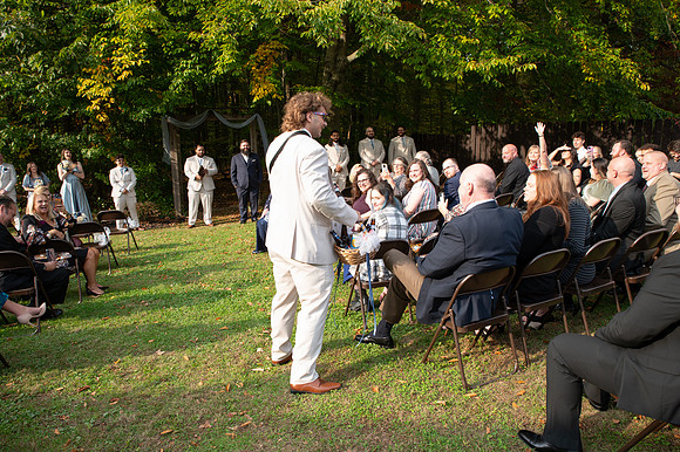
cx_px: 340
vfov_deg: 52.0
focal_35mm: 25
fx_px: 464
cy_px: 226
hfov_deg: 72.4
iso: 400
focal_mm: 24
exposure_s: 1/200
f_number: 8
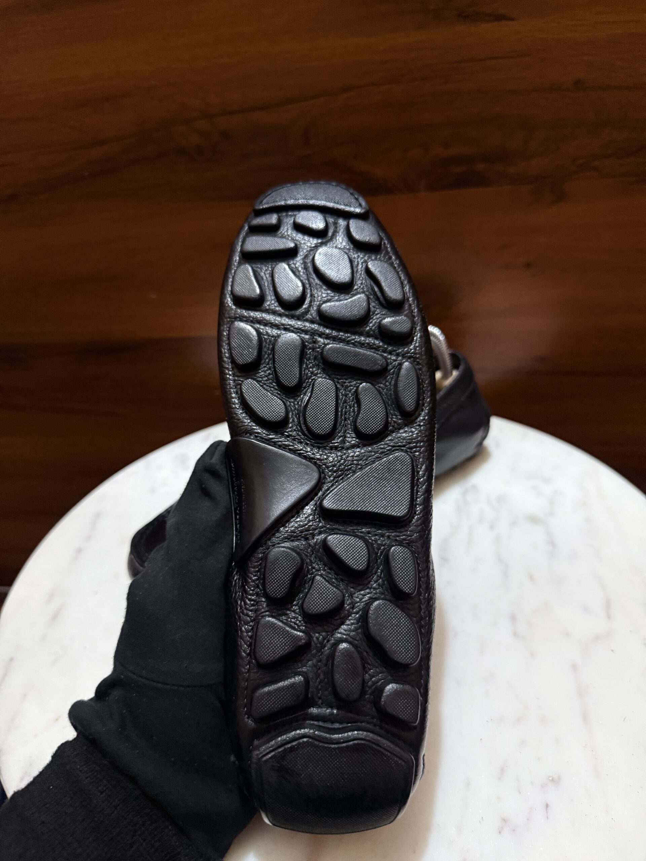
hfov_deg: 56.8
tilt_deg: -32.2
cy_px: 430
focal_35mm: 24
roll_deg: +6.0
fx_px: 597
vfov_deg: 71.6
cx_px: 323
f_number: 1.78
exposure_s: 1/50
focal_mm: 6.76
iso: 400
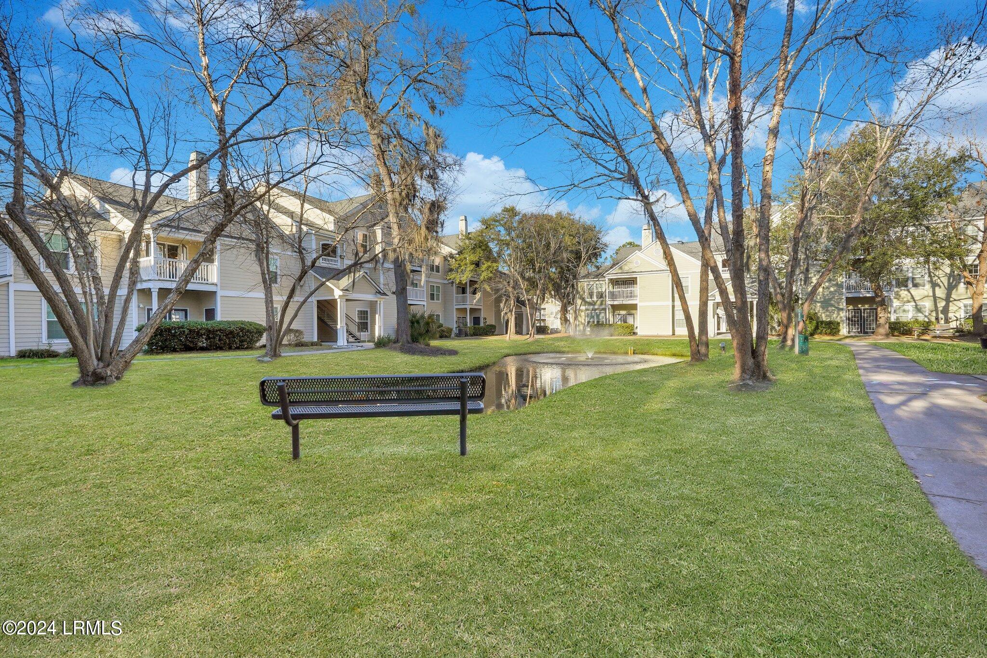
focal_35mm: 16
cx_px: 494
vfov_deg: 72.0
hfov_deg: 95.0
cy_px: 329
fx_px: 452
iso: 320
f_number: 9
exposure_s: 1/640
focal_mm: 16.5
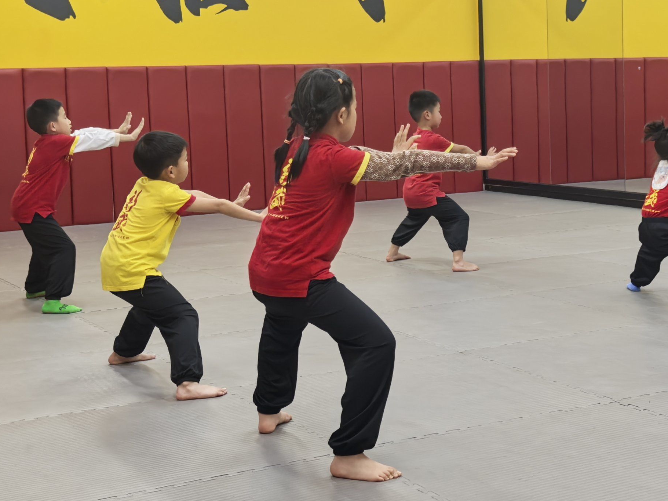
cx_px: 462
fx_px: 1273
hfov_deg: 29.1
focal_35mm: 66
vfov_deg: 22.2
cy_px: 184
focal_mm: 6.98
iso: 400
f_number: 1.4
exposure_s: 1/714
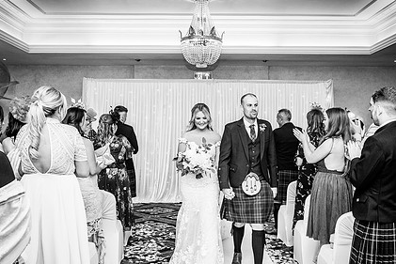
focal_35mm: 40
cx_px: 198
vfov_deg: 33.4
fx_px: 440
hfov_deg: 48.4
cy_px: 145
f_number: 5.6
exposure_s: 1/100
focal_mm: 29
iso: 400
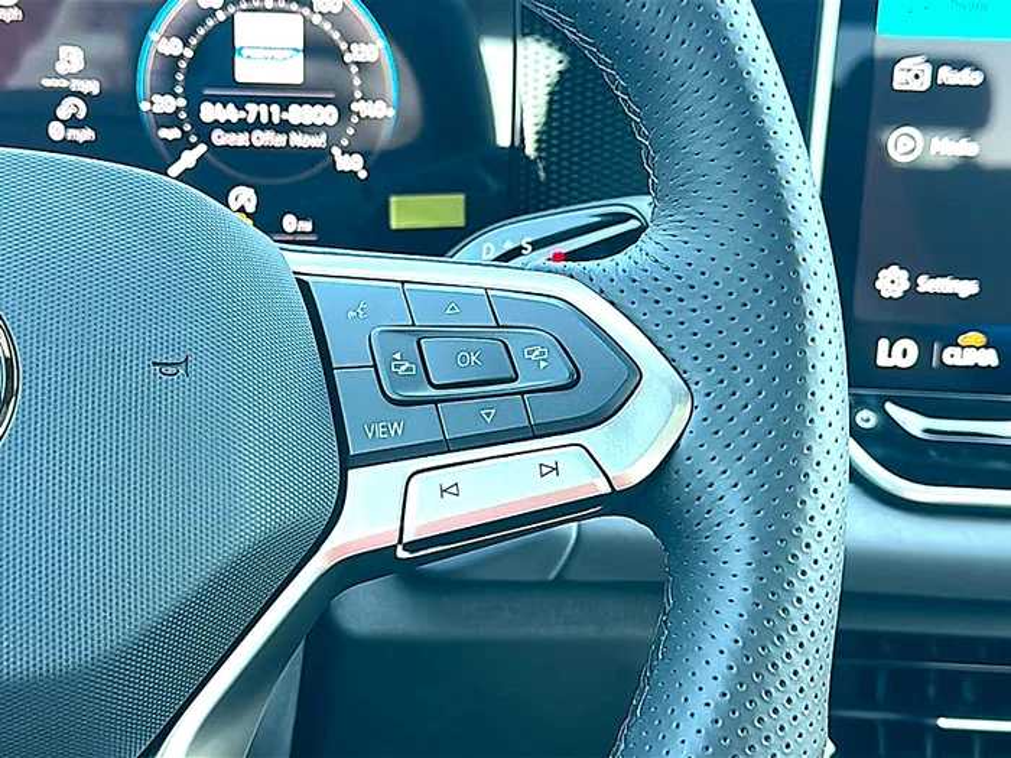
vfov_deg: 30.3
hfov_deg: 39.7
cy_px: 379
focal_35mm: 48
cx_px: 506
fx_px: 1402
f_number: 1.78
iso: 100
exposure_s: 1/108
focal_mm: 6.86
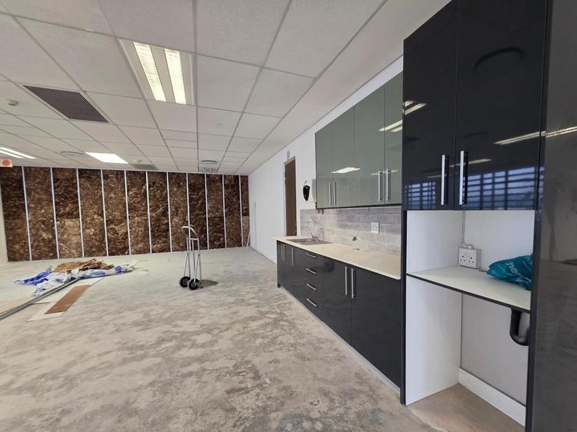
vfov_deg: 85.6
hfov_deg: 101.9
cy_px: 227
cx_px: 306
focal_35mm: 14
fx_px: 233
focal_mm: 2.2
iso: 160
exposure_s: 1/50
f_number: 1.9
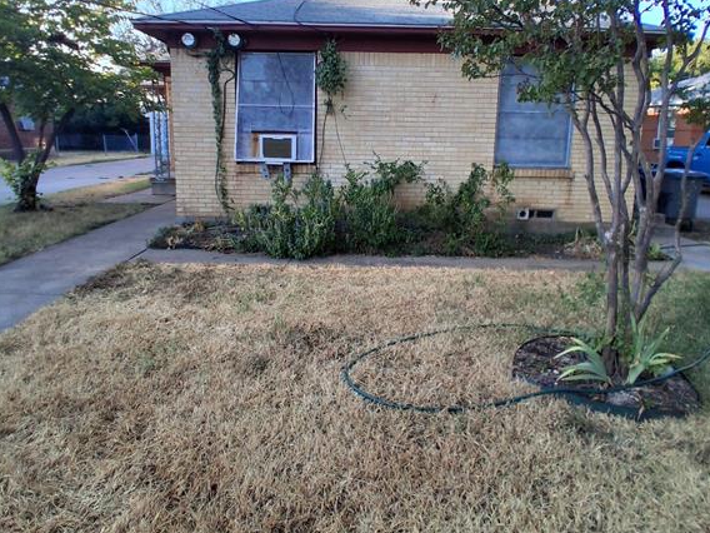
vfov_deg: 58.4
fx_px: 472
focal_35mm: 23
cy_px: 213
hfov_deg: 73.9
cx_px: 355
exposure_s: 1/283
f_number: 2.2
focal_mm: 1.4
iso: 50
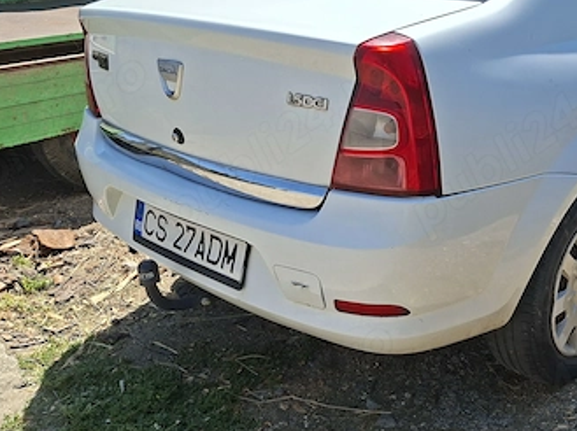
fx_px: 699
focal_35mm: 42
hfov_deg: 43.9
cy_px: 163
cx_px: 402
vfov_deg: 34.1
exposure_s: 1/2151
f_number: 1.8
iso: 50
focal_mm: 5.54
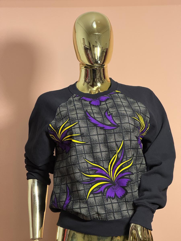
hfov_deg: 14.8
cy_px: 120
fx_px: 697
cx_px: 90
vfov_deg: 19.6
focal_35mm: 100
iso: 640
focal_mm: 16.89
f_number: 2.8
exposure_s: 1/50
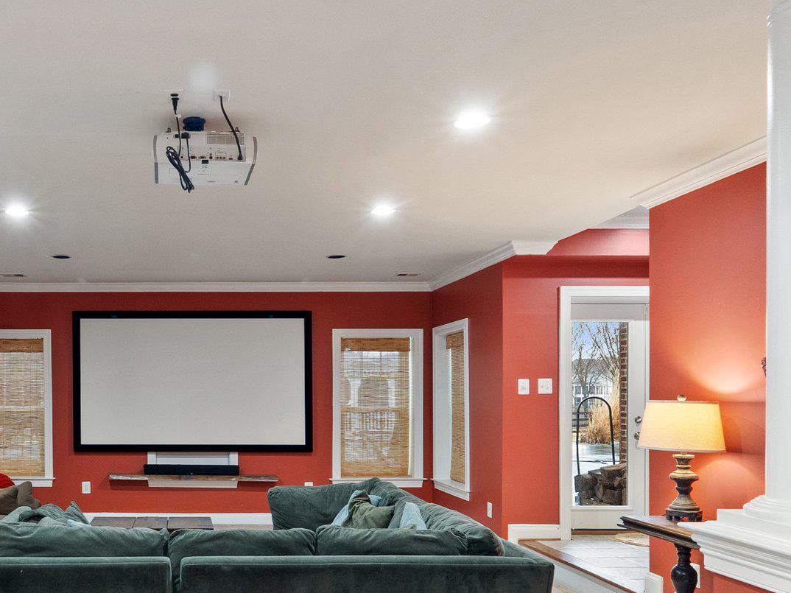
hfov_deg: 52.8
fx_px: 754
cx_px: 194
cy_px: 401
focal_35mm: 33
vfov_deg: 42.3
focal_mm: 12
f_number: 8
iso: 800
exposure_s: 1/1.25
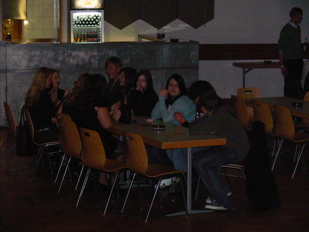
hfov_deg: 16.6
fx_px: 1062
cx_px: 154
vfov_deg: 12.5
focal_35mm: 119
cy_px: 116
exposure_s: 1/30
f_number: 3.6
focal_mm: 25.2
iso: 400
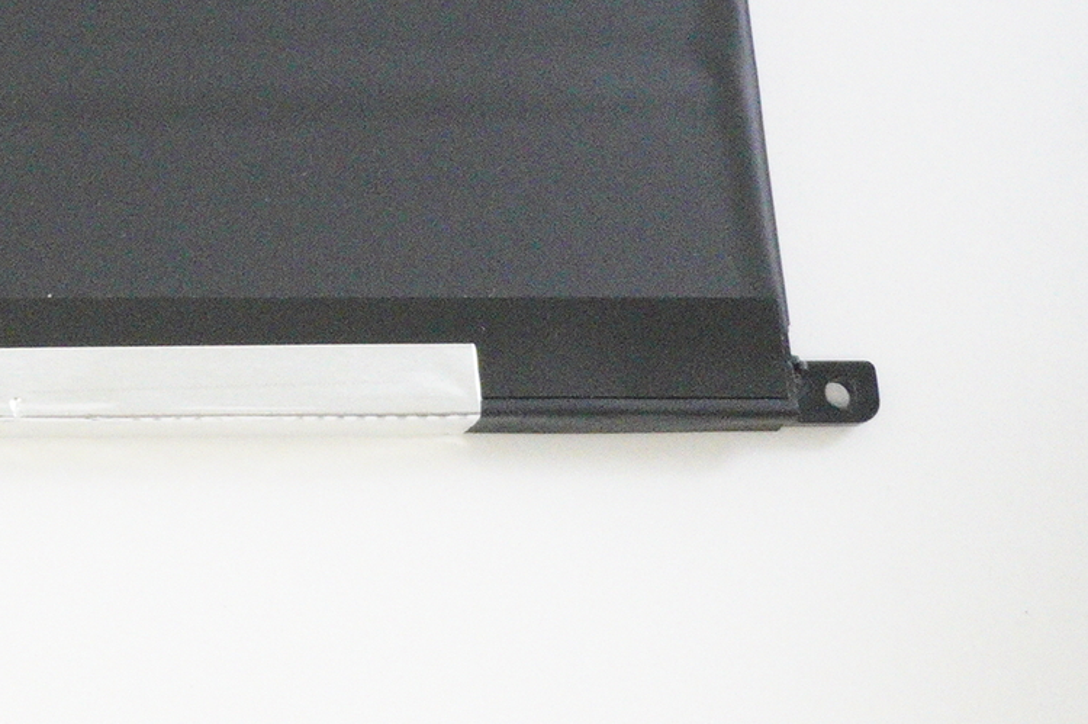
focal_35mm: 130
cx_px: -691
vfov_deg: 10.5
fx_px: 3926
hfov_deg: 14.4
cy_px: 99
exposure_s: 1/250
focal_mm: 26
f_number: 5.6
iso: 8000
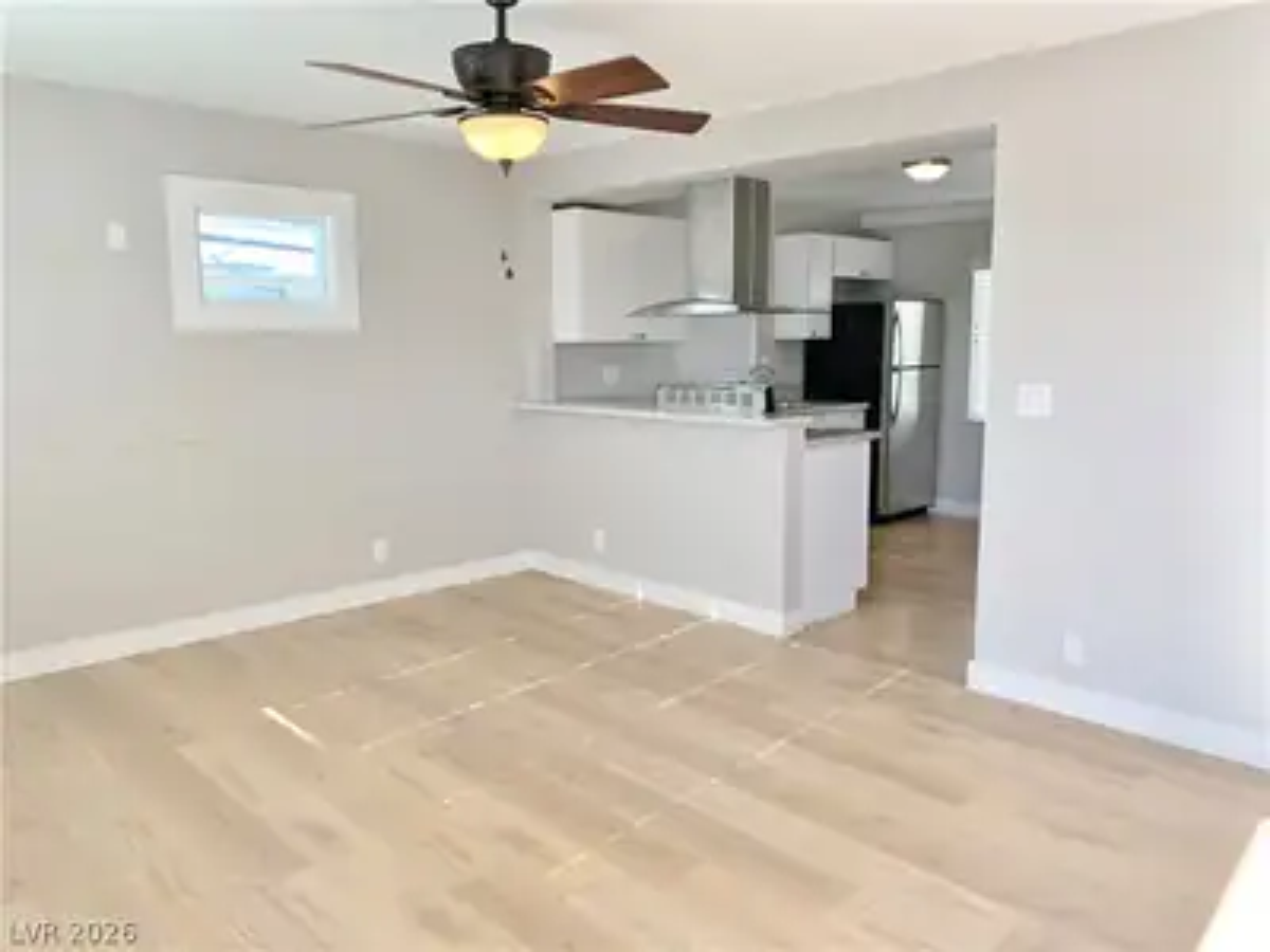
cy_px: 476
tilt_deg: -7.8
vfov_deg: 53.1
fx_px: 954
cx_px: 635
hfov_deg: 67.3
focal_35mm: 26
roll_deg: +0.5
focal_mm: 4.25
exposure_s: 1/121
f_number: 1.8
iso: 25
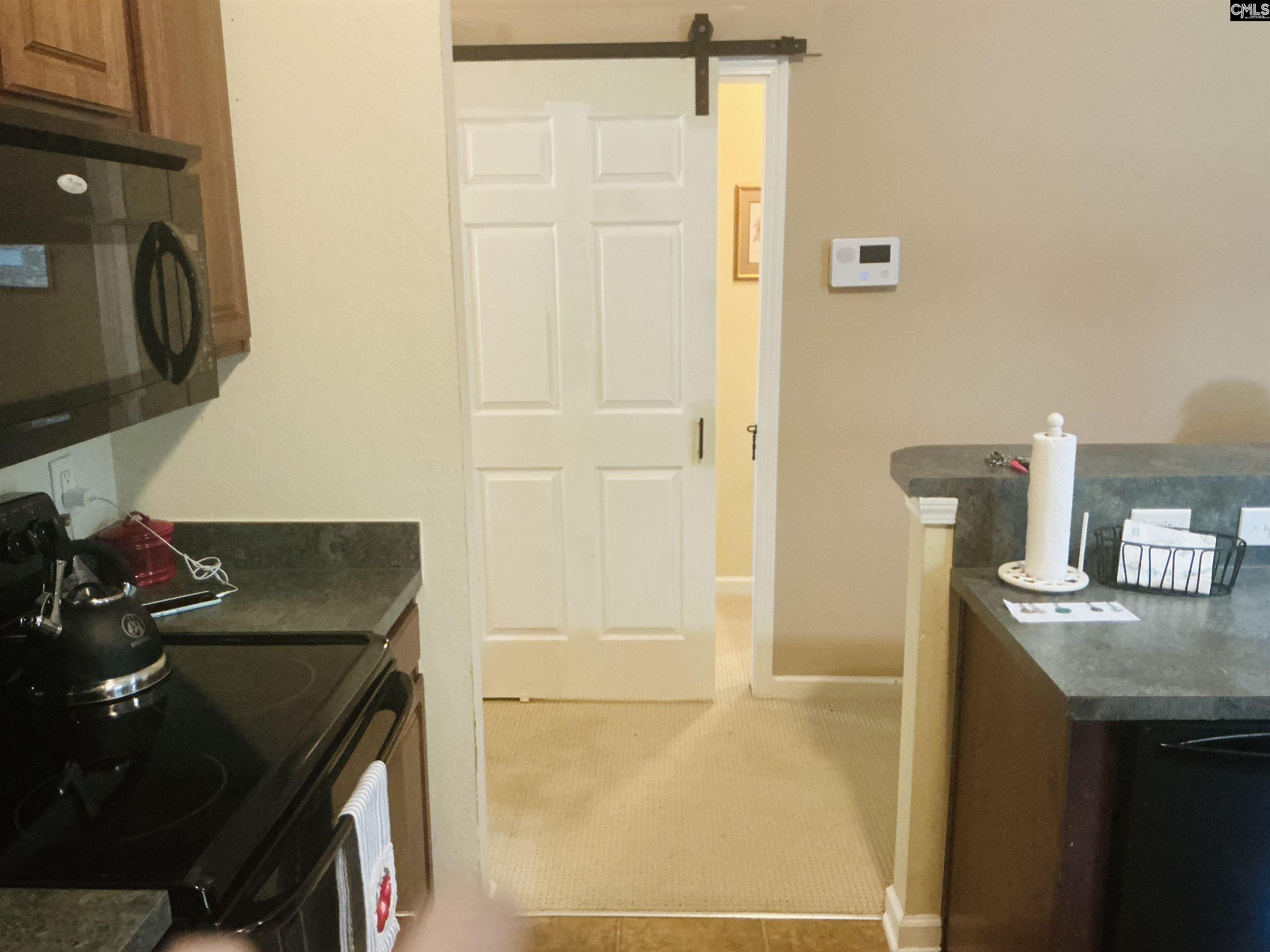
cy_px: 476
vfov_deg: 48.2
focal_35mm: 29
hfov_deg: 61.7
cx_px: 635
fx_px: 1064
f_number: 1.8
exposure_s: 1/30
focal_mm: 3
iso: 320
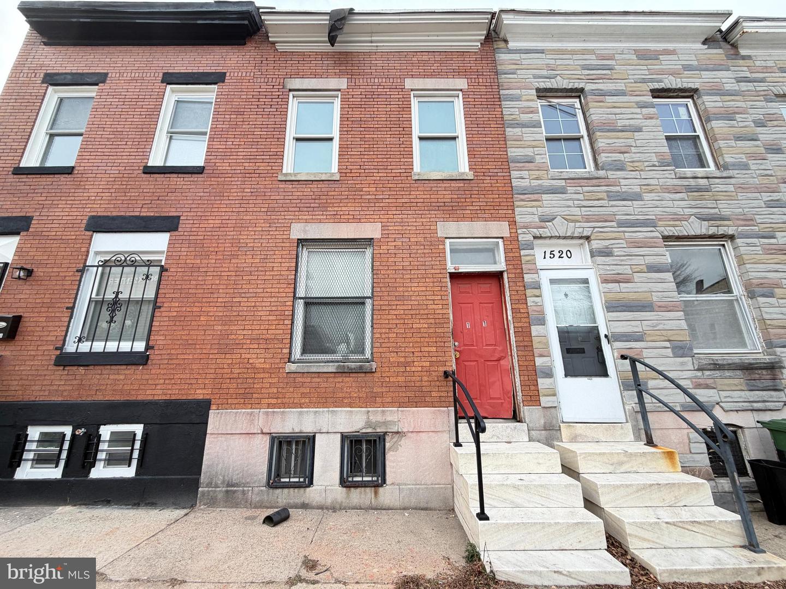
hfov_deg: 102.1
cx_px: 393
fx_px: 318
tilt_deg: +15.6
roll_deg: -0.1
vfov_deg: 85.7
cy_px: 294
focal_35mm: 14
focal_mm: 2.22
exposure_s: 1/121
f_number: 2.2
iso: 50
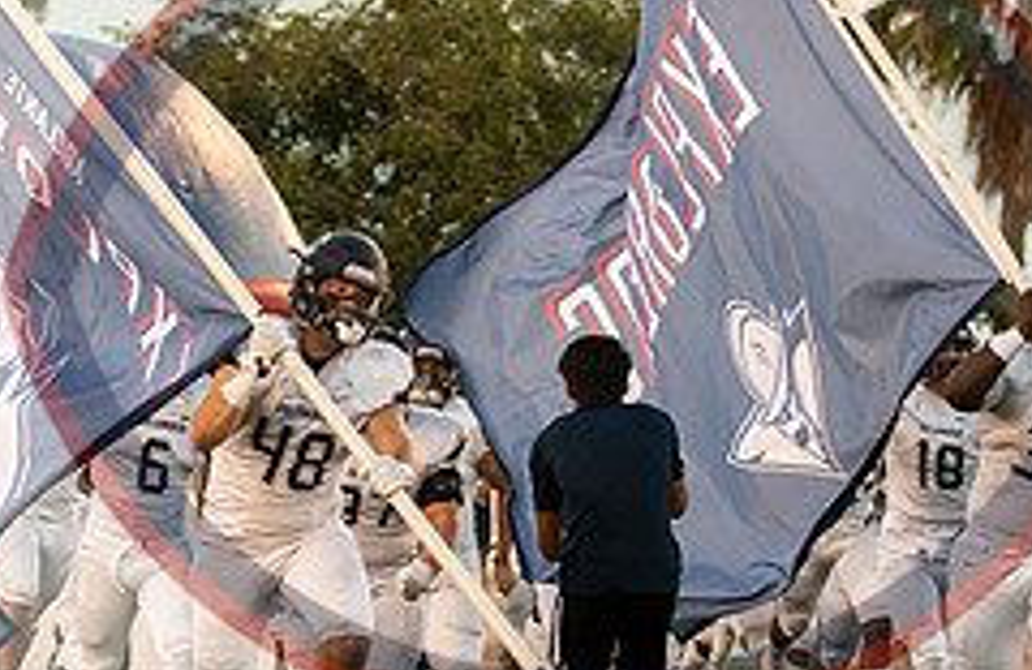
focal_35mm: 354
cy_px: 460
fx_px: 10070
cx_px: 346
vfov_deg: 3.8
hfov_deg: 5.9
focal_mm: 82
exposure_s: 1/1600
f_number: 2.8
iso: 1600
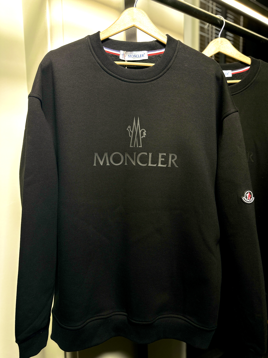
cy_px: 179
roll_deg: -0.5
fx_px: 248
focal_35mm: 24
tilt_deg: -6.8
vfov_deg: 71.6
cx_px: 134
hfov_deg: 56.8
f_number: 1.78
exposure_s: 1/50
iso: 125
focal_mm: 6.86
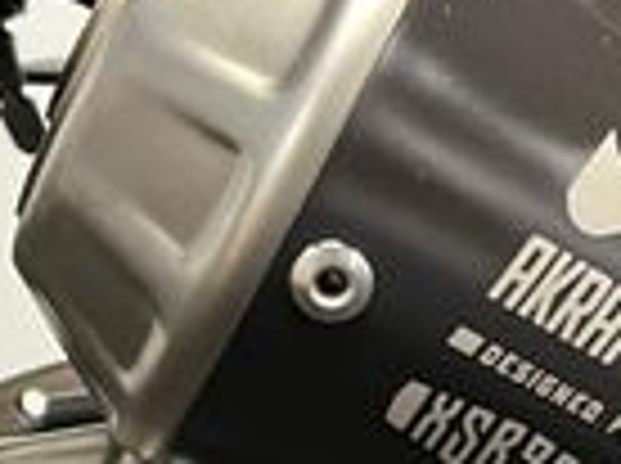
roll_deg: +1.7
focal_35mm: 121
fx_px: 2167
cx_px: 796
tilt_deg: -25.0
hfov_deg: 15.6
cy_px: 581
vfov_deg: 11.9
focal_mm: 5.1
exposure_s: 1/33
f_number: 1.6
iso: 500
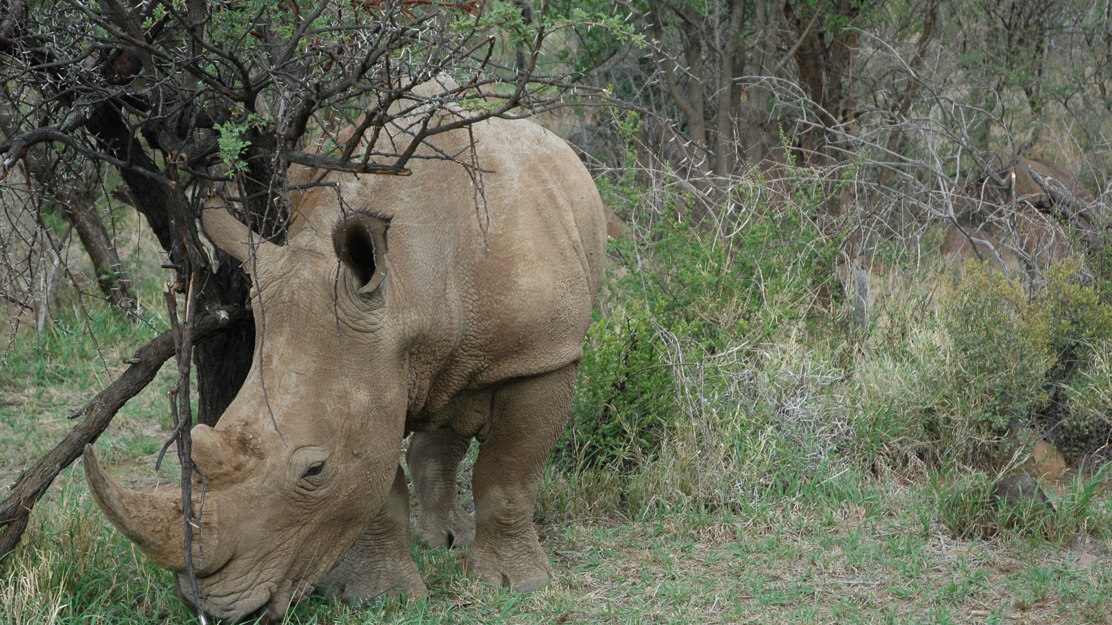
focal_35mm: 84
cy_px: 361
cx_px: 527
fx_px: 2477
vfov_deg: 14.4
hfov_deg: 25.3
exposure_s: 1/100
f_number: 5
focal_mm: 50
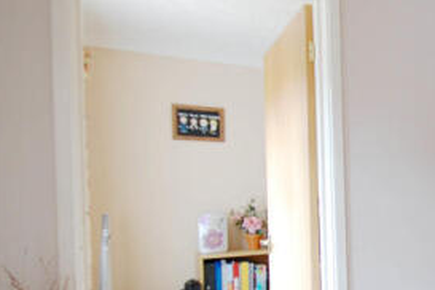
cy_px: 207
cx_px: 427
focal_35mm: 36
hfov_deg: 45.5
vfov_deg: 36.3
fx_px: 435
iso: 500
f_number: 3.5
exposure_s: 1/30
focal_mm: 10
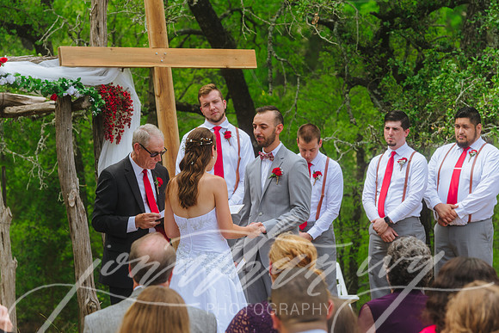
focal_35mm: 140
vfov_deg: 9.8
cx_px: 250
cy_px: 166
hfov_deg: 14.7
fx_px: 1941
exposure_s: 1/320
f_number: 4
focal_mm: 140
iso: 250
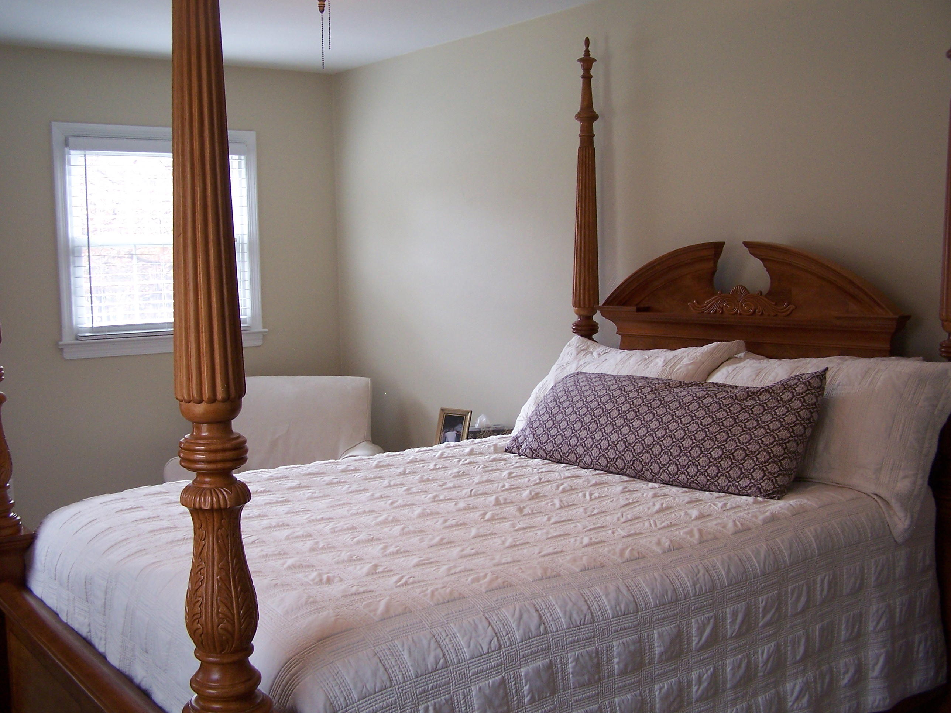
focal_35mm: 38
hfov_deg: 49.0
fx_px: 1044
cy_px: 356
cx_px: 476
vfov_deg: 37.7
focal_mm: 6.3
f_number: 2.8
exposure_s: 1/30
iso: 140
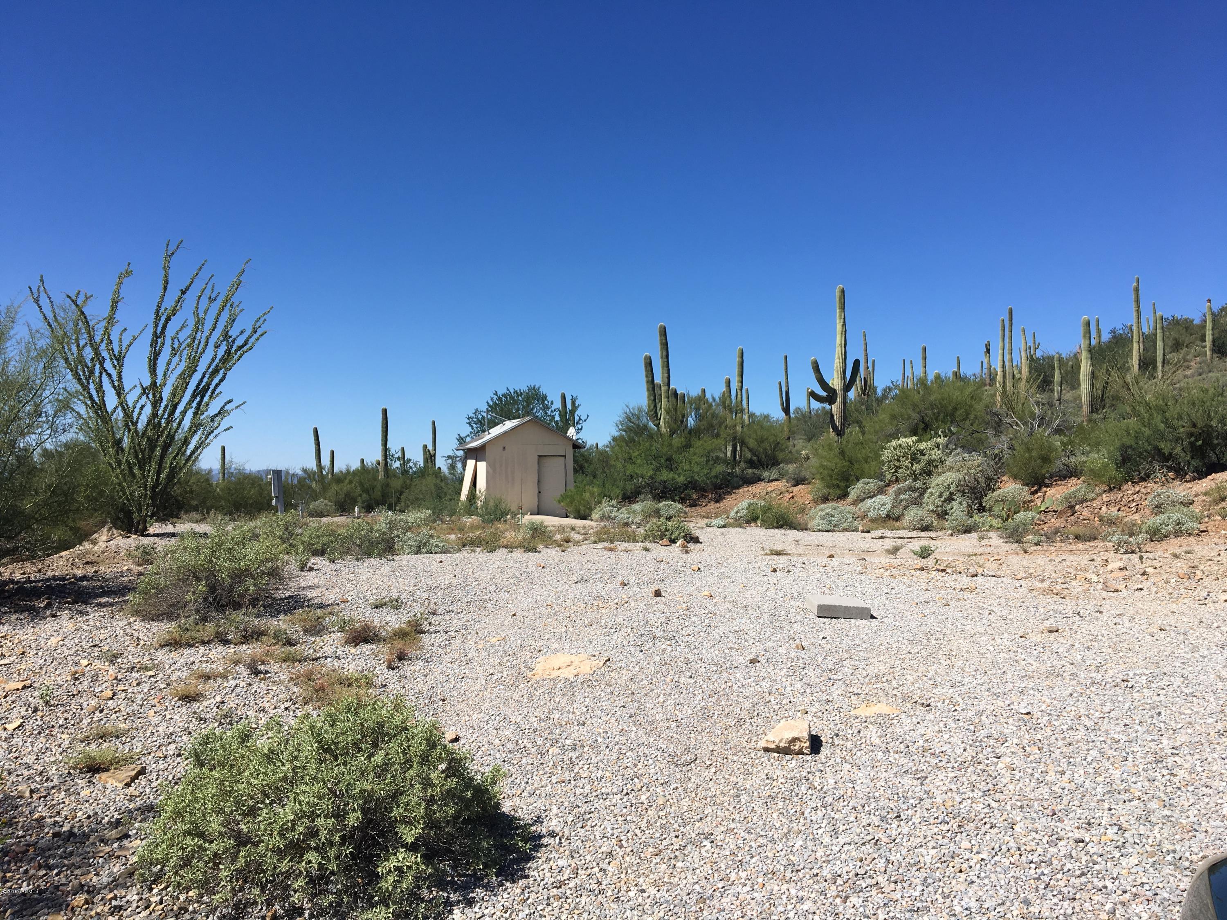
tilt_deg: +1.2
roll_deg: -0.1
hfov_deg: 61.7
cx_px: 614
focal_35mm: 29
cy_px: 460
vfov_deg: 48.2
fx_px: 1028
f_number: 2.2
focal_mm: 4.15
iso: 25
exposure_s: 1/2331
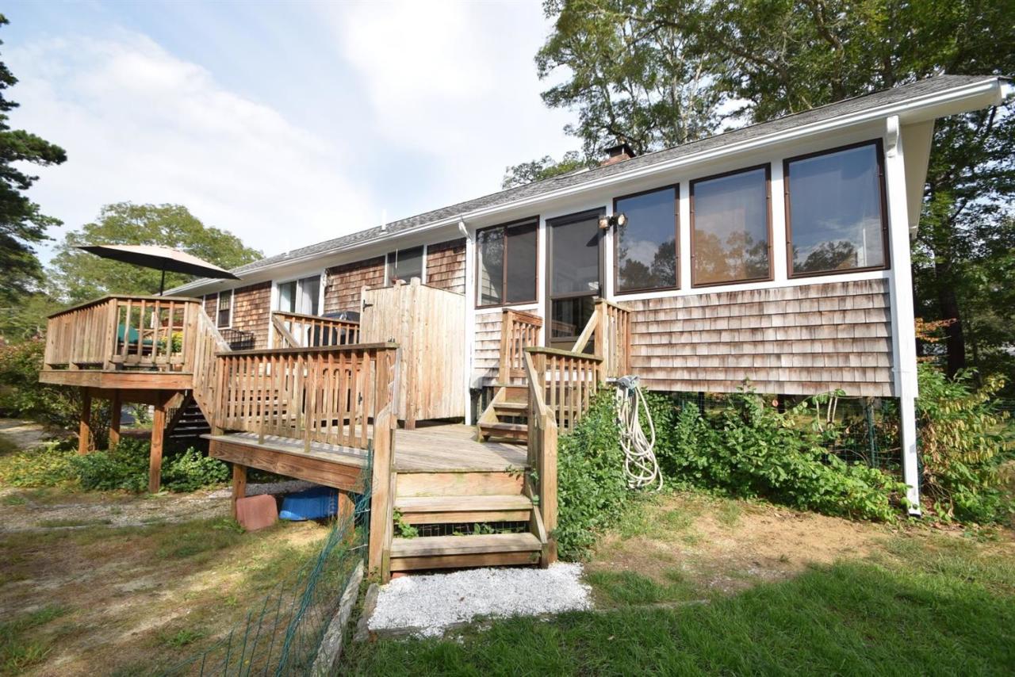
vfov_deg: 77.4
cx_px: 508
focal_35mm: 15
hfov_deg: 100.4
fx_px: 423
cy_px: 338
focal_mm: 10
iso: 100
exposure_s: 1/200
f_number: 9
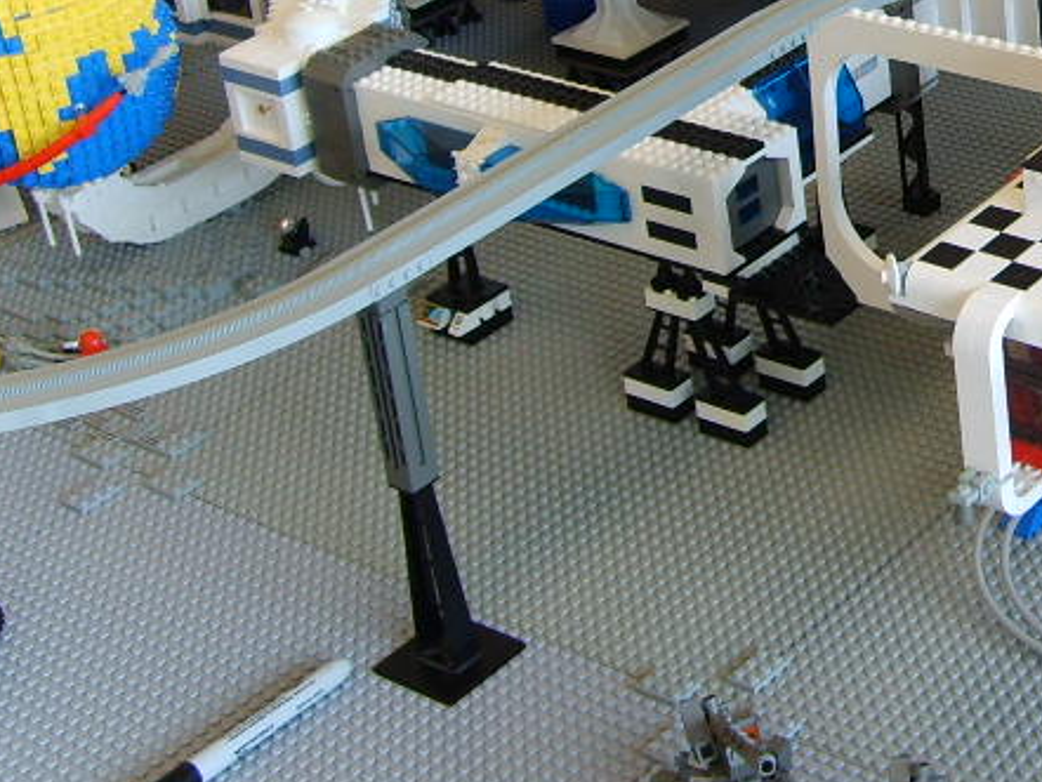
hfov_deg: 22.7
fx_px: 2440
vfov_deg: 17.7
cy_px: -21
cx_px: 1146
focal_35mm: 81
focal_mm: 5.8
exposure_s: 1/30
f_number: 2.8
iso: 53
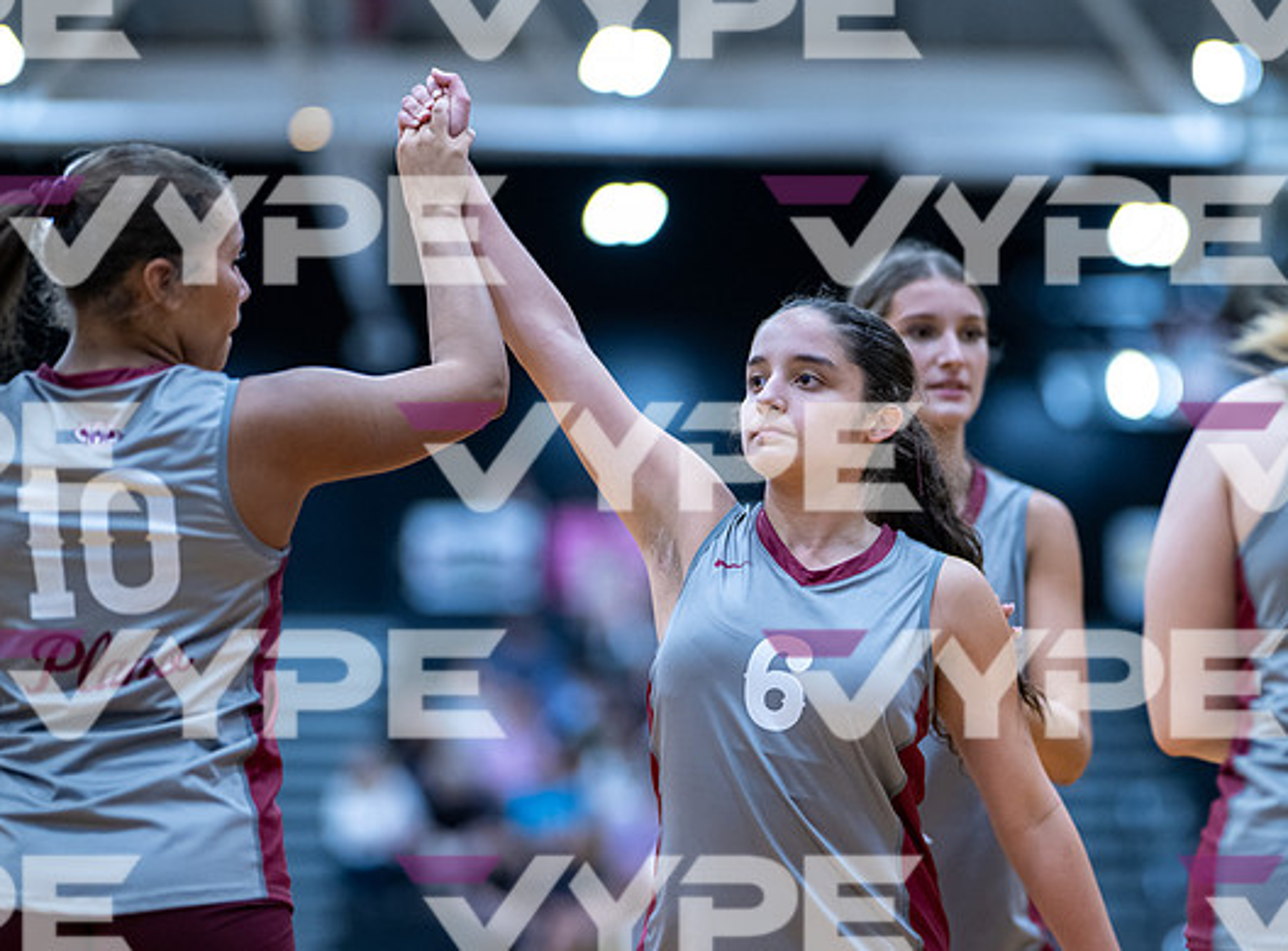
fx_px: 4034
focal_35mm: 109
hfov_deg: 18.1
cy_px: 470
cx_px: 806
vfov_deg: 13.5
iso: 1250
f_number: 1.2
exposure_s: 1/1600
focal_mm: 85
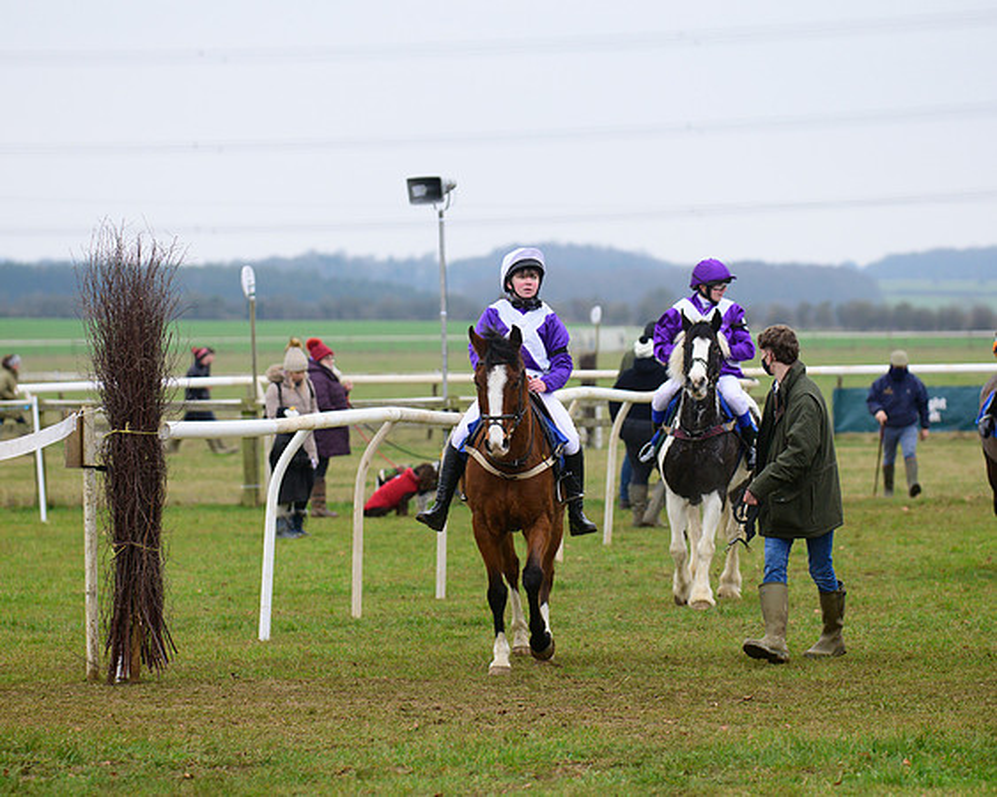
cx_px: 498
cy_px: 398
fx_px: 5155
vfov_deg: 8.8
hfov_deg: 11.0
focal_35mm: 175
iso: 1250
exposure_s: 1/640
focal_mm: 155
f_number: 5
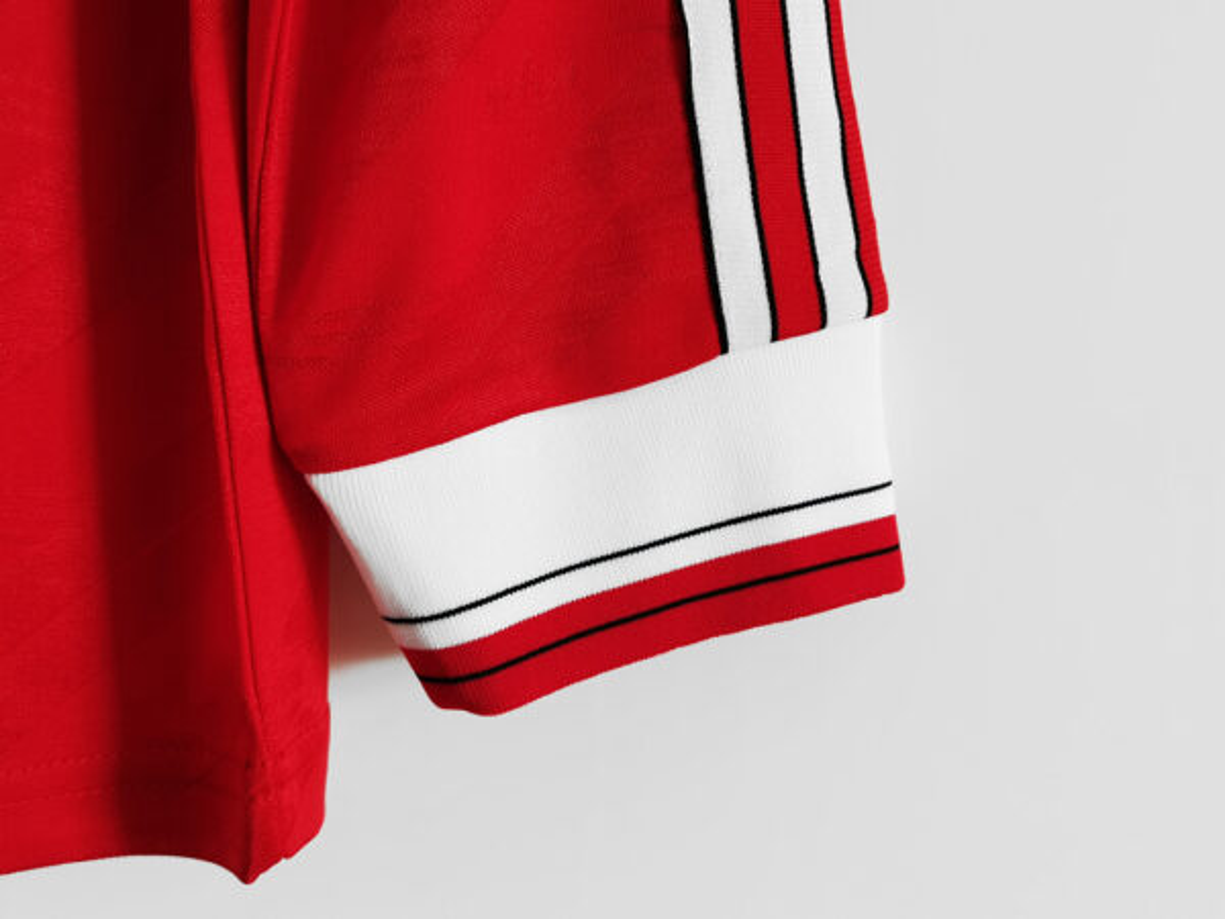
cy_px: 460
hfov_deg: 46.8
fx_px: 1416
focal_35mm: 40
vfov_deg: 36.0
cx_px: 612
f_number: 1.8
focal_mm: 5.58
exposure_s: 1/100
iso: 64
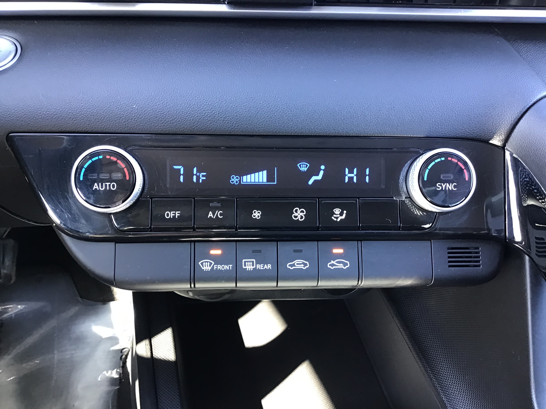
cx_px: 273
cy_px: 204
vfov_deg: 45.4
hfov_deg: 58.4
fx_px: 489
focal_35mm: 31
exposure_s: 1/30
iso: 100
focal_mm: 3.3
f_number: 2.4
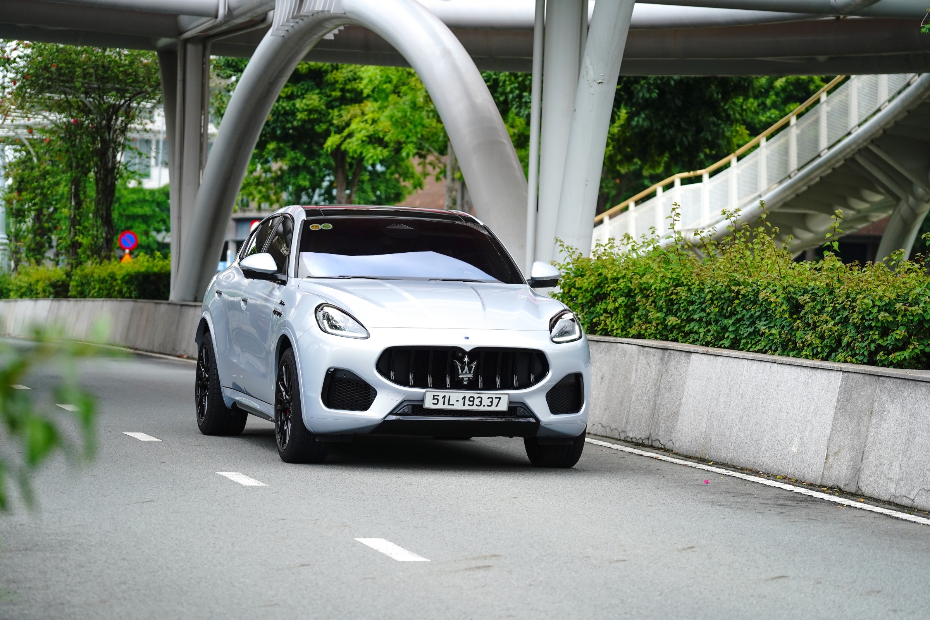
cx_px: 465
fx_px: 3255
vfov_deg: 10.9
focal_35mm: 126
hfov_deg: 16.3
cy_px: 310
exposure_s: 1/1600
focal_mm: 126
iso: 640
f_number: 4
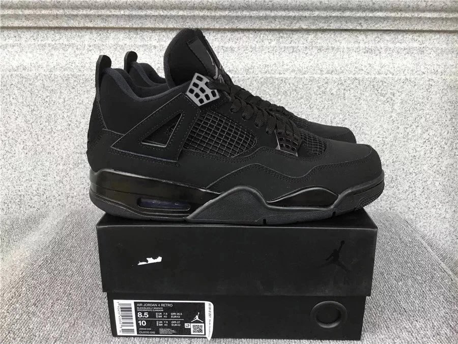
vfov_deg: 45.4
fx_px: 410
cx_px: 229
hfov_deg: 58.4
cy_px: 172
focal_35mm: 31
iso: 32
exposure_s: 1/100
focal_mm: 3.3
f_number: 2.4
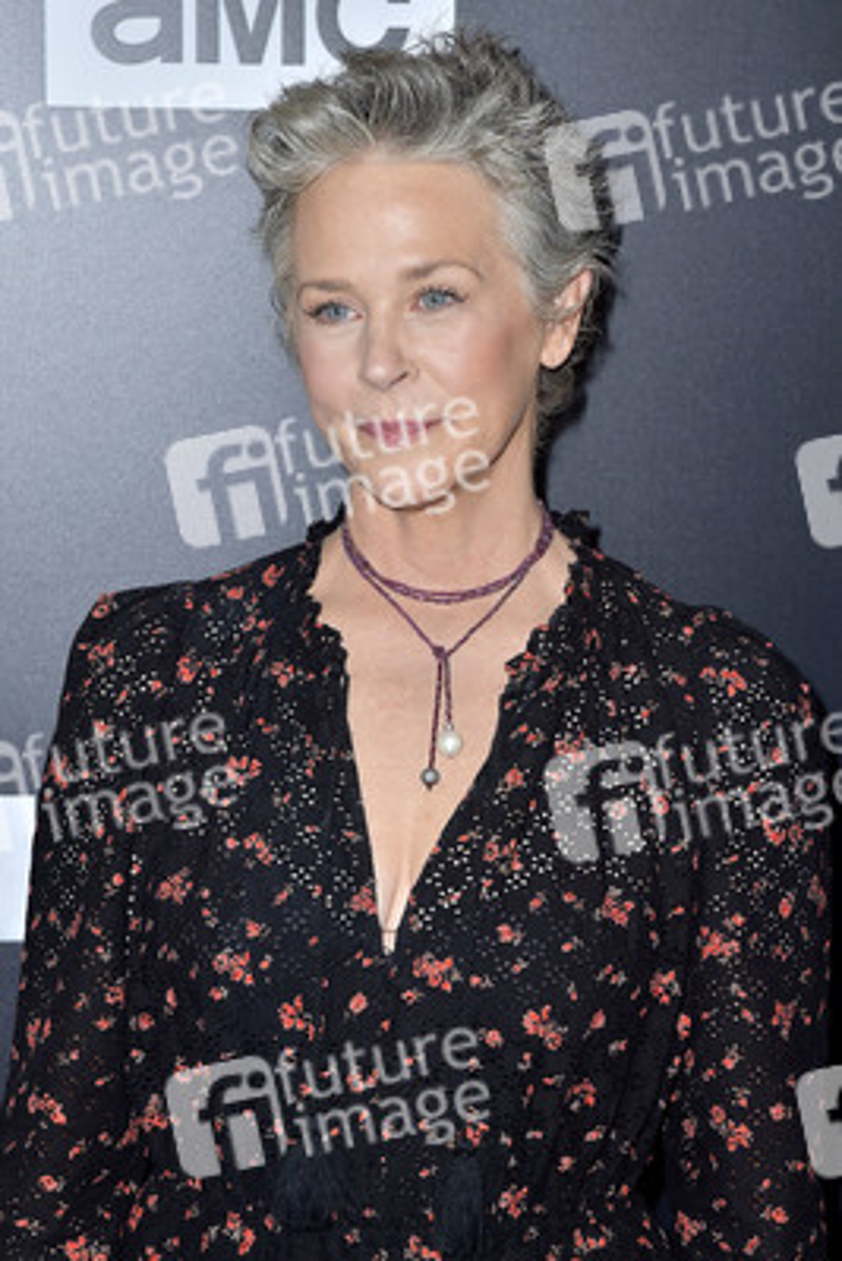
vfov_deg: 30.5
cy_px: 630
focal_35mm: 66
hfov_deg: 20.6
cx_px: 421
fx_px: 2313
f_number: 5
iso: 500
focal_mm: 66
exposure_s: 1/200
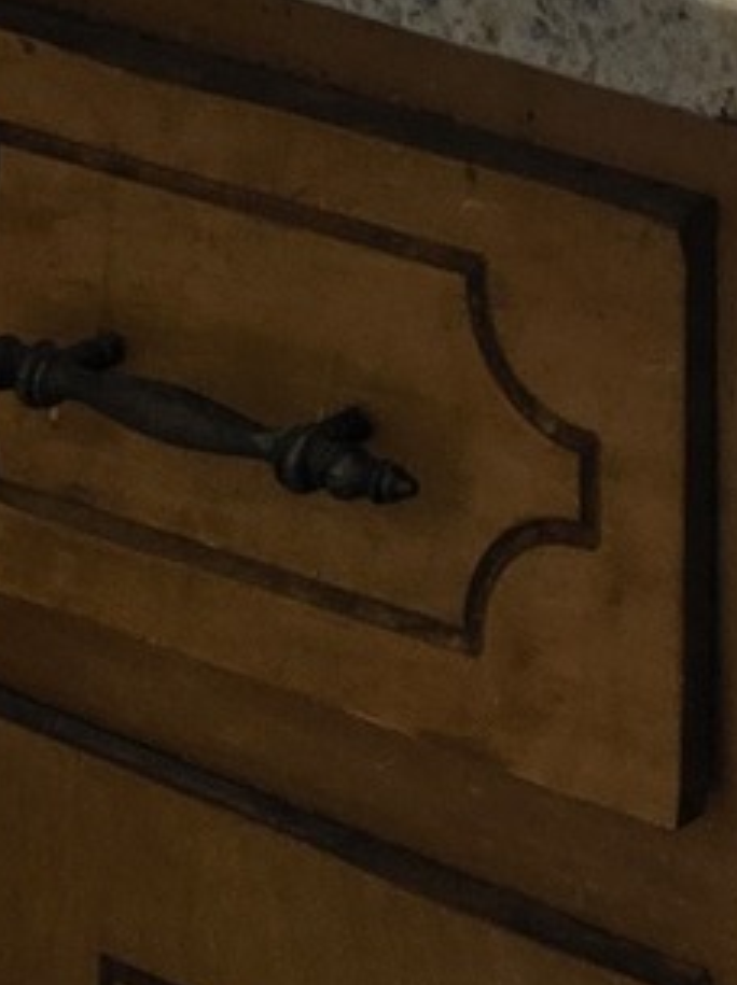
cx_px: 1868
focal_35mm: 174
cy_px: -1615
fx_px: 4950
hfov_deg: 7.8
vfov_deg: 9.6
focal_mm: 6.3
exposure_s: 1/120
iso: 50
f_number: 1.7
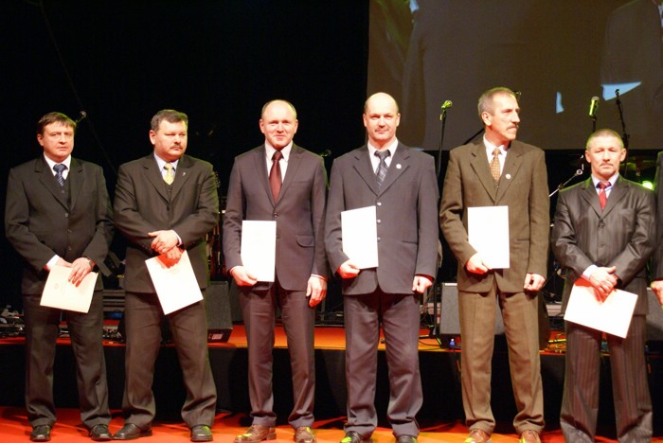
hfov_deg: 27.0
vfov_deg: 18.2
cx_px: 332
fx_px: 1382
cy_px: 222
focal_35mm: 75
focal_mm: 50
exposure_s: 1/30
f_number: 5.6
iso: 800
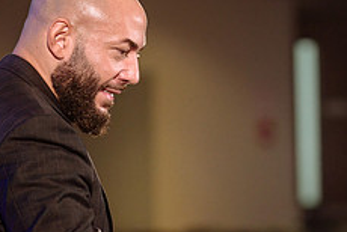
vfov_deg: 3.2
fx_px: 4160
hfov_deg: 4.8
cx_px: 260
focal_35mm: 431
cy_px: 211
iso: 2000
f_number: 2.8
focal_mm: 155
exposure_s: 1/125
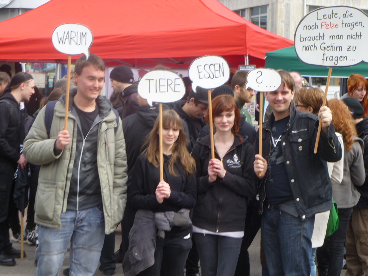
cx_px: 184
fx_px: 797
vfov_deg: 19.6
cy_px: 138
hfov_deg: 26.0
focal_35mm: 75
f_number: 4.4
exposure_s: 1/125
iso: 80
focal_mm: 13.3
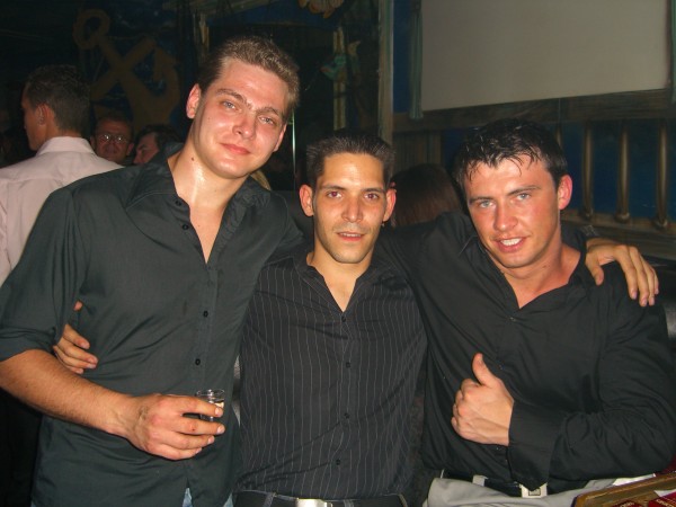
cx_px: 338
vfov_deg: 37.7
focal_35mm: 38
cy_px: 254
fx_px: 742
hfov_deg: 49.0
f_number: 2.8
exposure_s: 1/60
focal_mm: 7.9
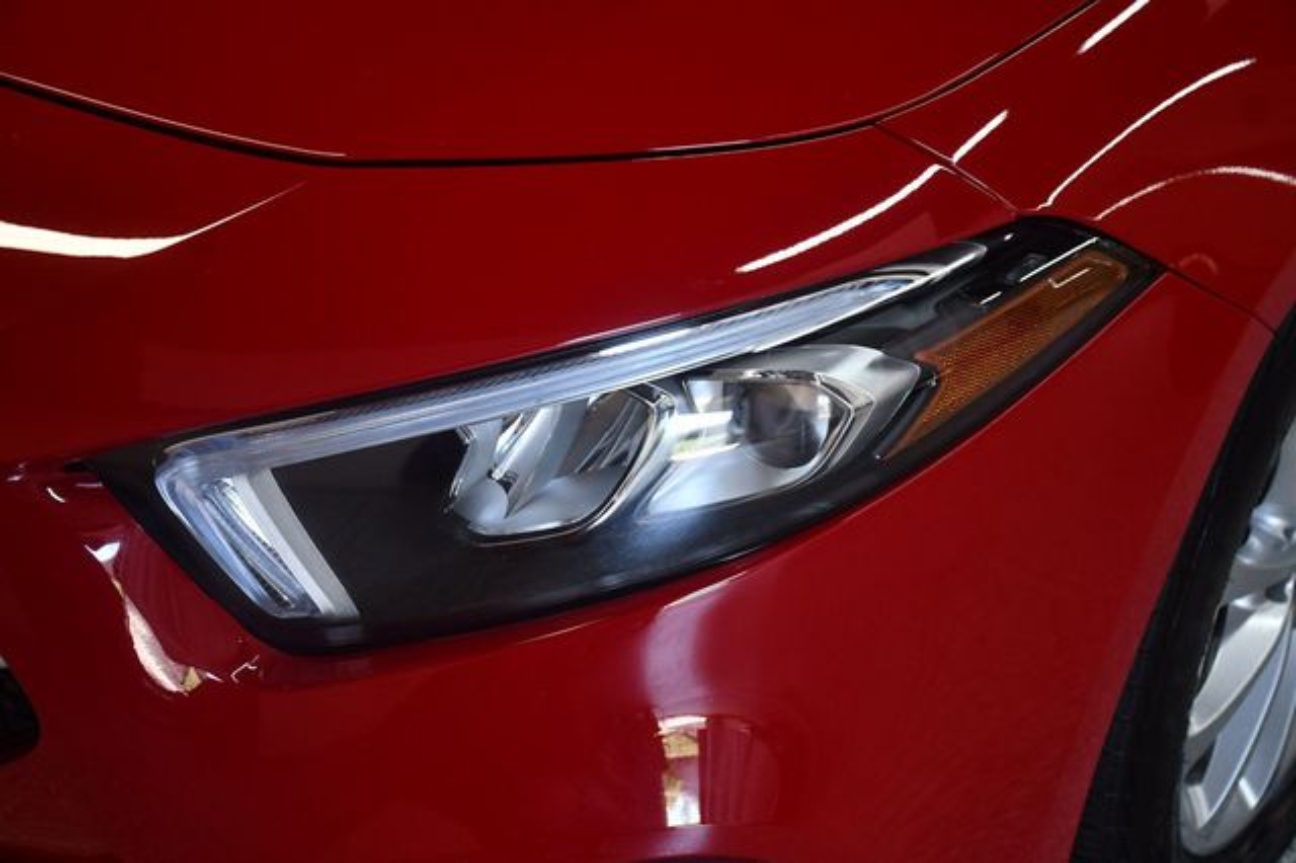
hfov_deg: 35.1
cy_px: 432
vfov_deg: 23.8
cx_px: 648
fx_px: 2051
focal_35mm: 57
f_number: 4.2
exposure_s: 1/125
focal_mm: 38
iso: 900
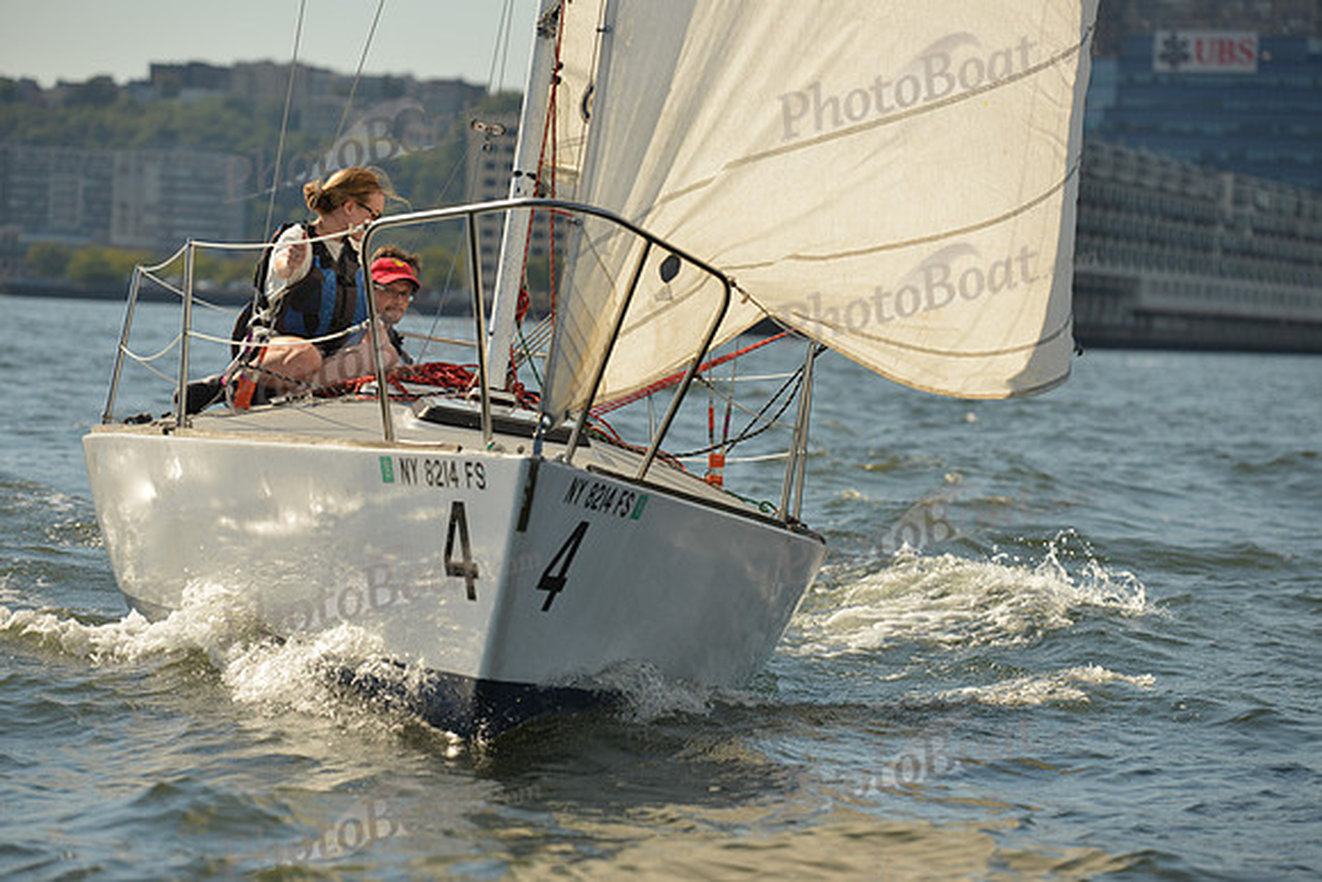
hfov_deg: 15.2
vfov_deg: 10.2
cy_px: 441
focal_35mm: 135
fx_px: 4958
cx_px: 661
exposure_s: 1/1250
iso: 320
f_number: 5
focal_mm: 135
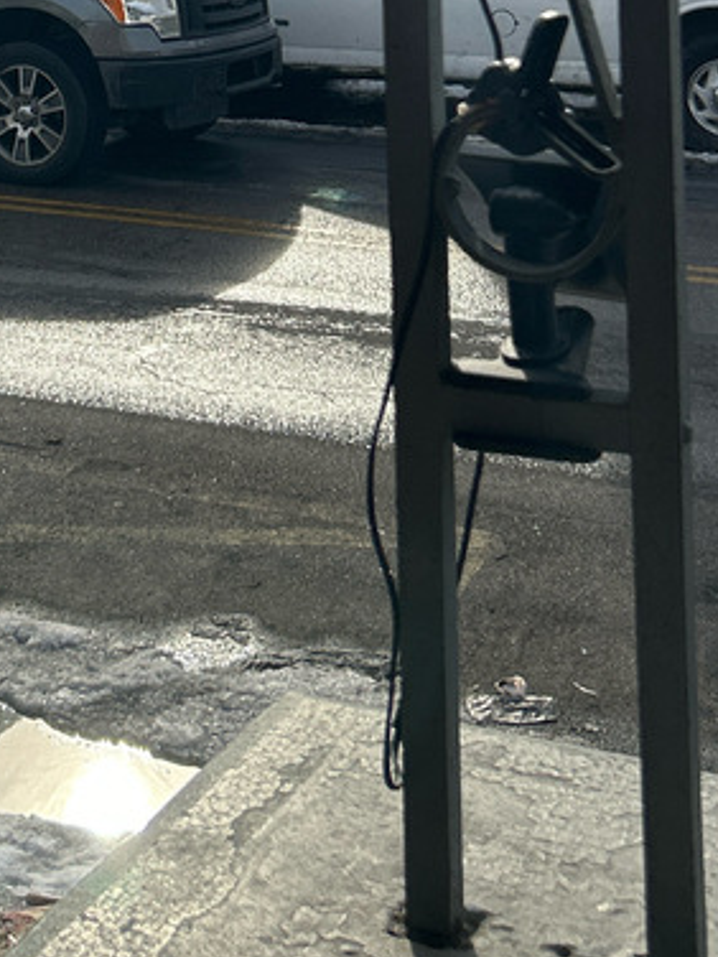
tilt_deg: -1.4
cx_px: -31
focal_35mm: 83
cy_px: -249
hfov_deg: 17.3
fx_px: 2295
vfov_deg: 21.5
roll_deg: +1.1
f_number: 1.5
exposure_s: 1/8696
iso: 50
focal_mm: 5.7
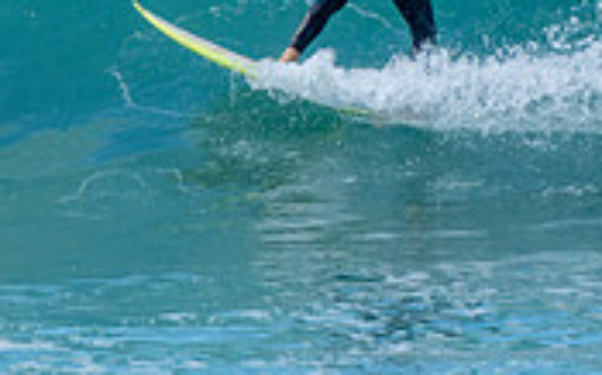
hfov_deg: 1.0
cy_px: -115
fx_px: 33289
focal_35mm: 2031
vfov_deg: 0.6
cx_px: 299
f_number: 5.6
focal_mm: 400
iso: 560
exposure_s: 1/2000
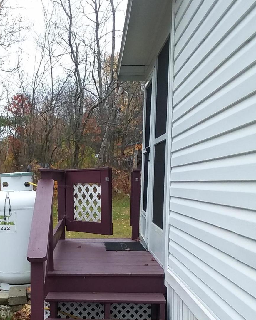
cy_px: 269
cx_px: 47
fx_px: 493
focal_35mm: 52
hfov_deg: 28.4
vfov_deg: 34.6
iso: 40
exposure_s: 1/375
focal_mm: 2.47
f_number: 1.9
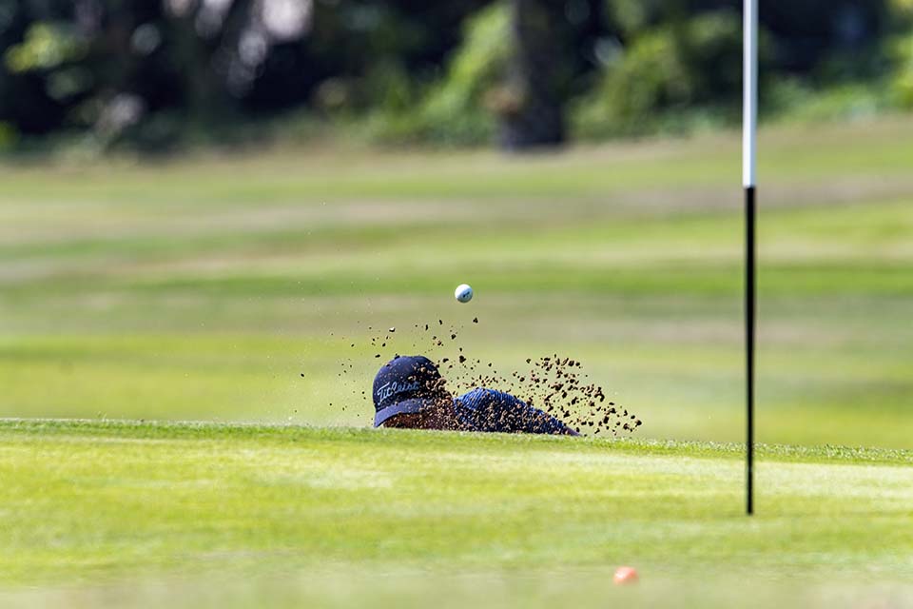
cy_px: 304
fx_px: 16483
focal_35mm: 650
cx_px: 456
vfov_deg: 2.1
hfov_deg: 3.2
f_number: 8
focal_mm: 650
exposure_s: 1/2500
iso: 360
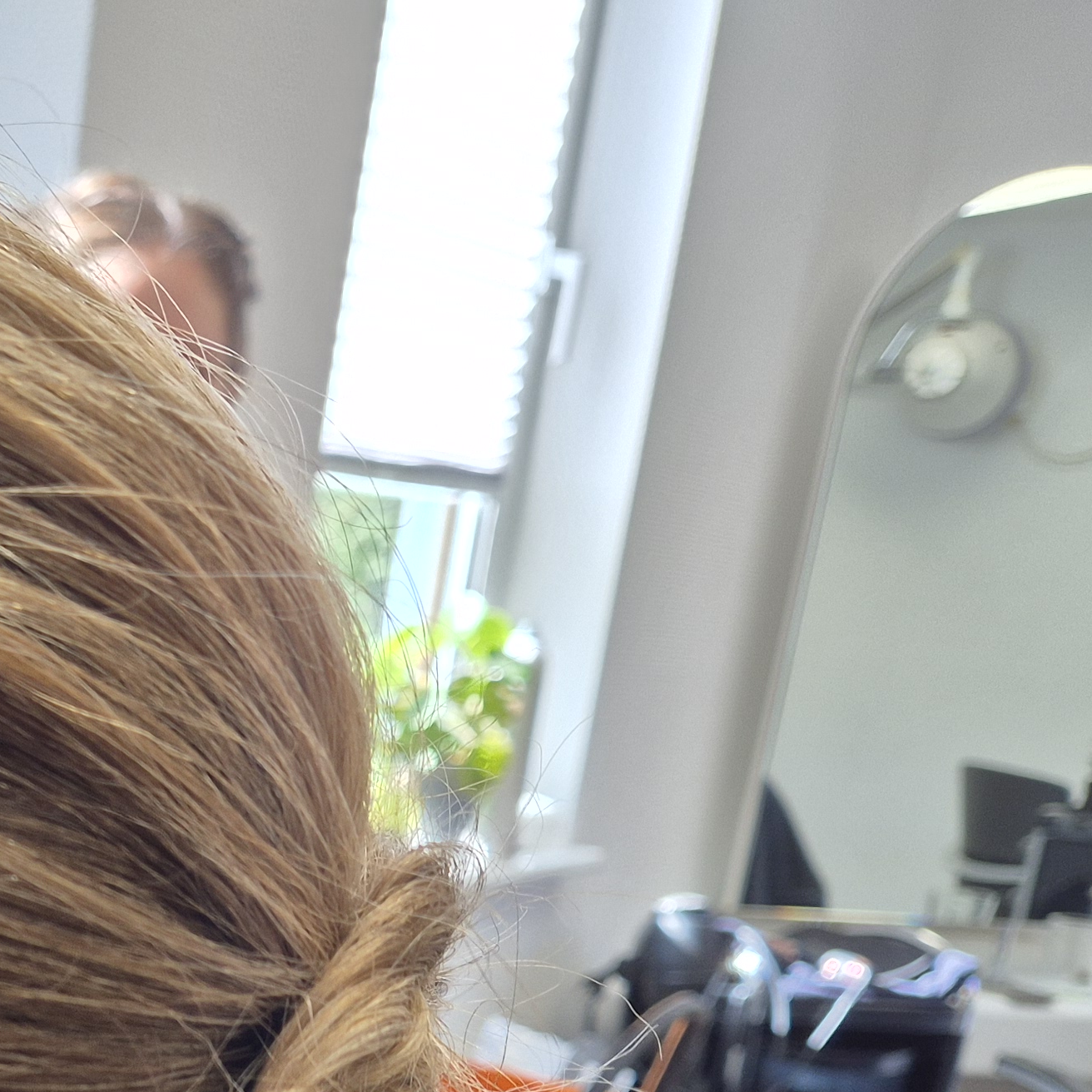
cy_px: 1233
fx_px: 2213
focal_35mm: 62
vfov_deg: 25.5
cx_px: -404
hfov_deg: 23.7
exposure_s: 1/100
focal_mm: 5.4
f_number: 1.8
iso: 50
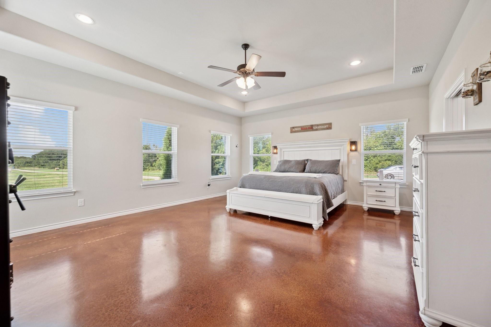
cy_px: 164
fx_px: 191
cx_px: 246
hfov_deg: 104.3
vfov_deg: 81.2
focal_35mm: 14
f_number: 8
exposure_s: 1/40
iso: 200
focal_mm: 14
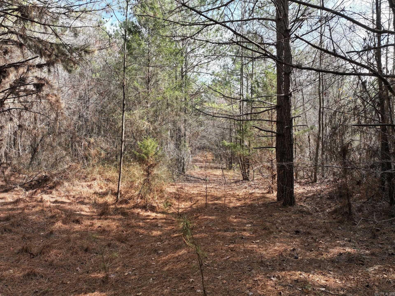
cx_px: 198
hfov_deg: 71.6
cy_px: 148
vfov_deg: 56.8
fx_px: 274
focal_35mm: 24
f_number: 2.8
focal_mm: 12.29
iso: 230
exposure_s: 1/800
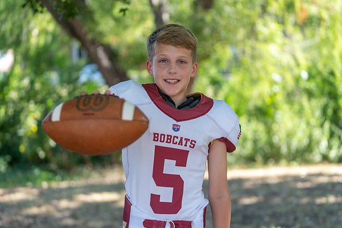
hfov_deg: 28.8
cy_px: 114
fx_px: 665
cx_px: 171
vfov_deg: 19.5
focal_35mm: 70
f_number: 2.8
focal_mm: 70
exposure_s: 1/320
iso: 160
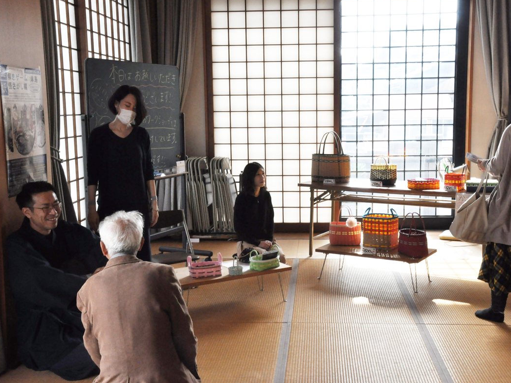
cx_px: 280
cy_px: 189
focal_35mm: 43
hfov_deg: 43.8
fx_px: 635
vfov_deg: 33.6
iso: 800
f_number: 13
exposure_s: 1/60
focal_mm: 26
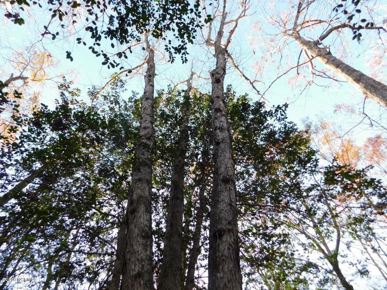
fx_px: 257
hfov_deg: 73.9
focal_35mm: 23
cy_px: 145
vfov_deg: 58.9
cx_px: 194
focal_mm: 4
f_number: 3
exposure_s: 1/200
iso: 125
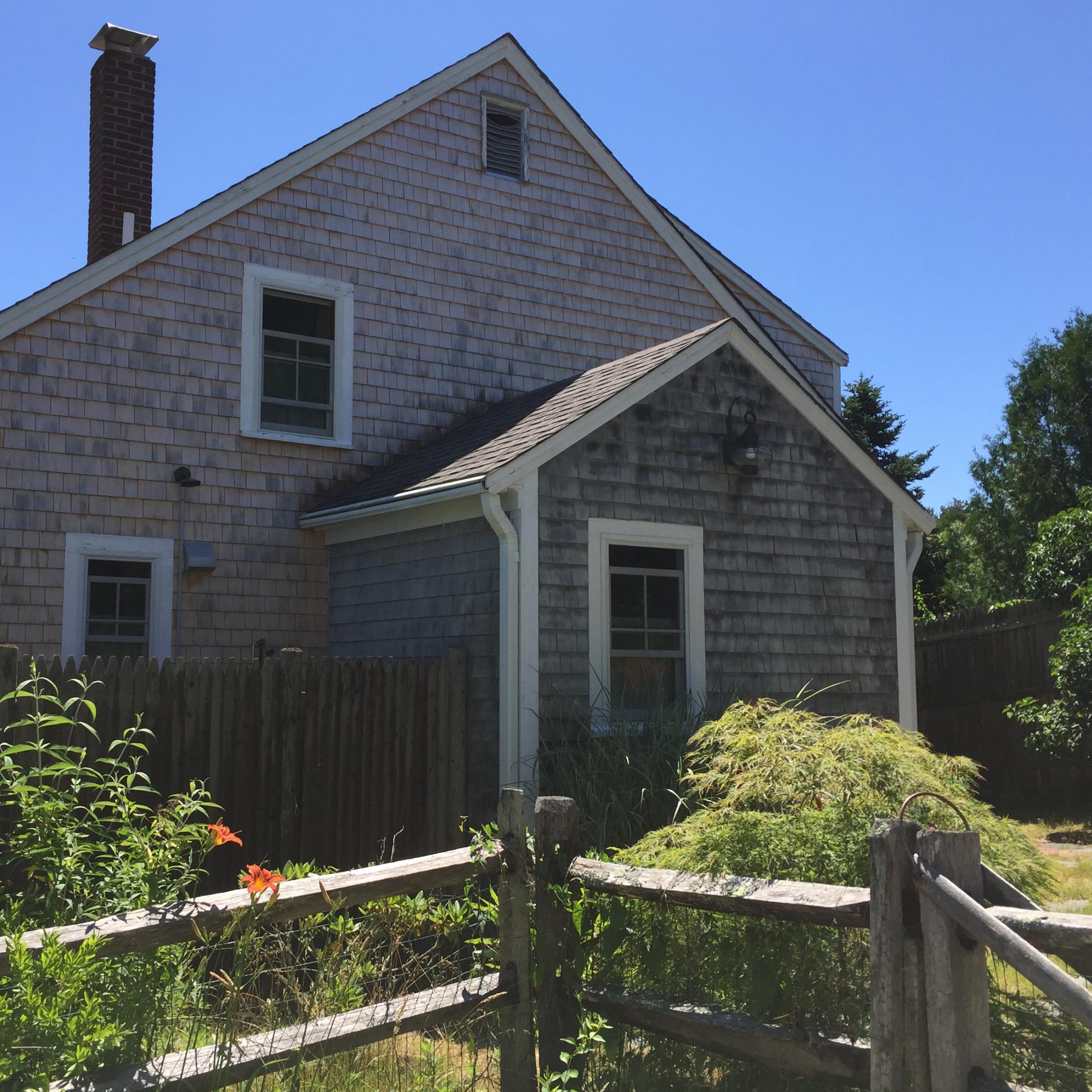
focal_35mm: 35
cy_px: 552
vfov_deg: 47.2
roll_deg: -1.3
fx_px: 1249
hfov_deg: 47.1
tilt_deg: +6.6
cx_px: 462
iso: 32
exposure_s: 1/1582
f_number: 2.2
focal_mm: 4.15
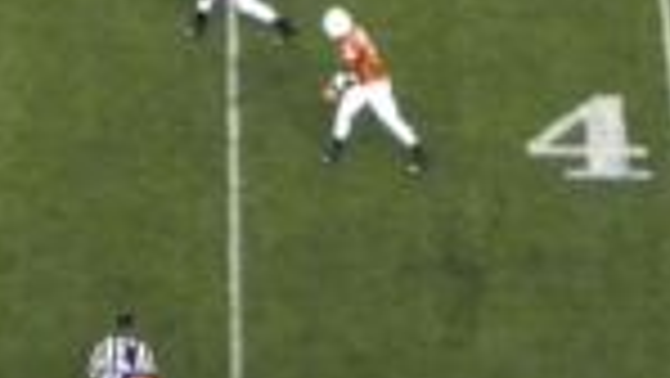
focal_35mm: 490
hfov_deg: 4.4
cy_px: -486
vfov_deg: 2.5
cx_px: 31
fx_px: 8710
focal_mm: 18.9
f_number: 5.9
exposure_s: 1/60
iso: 503
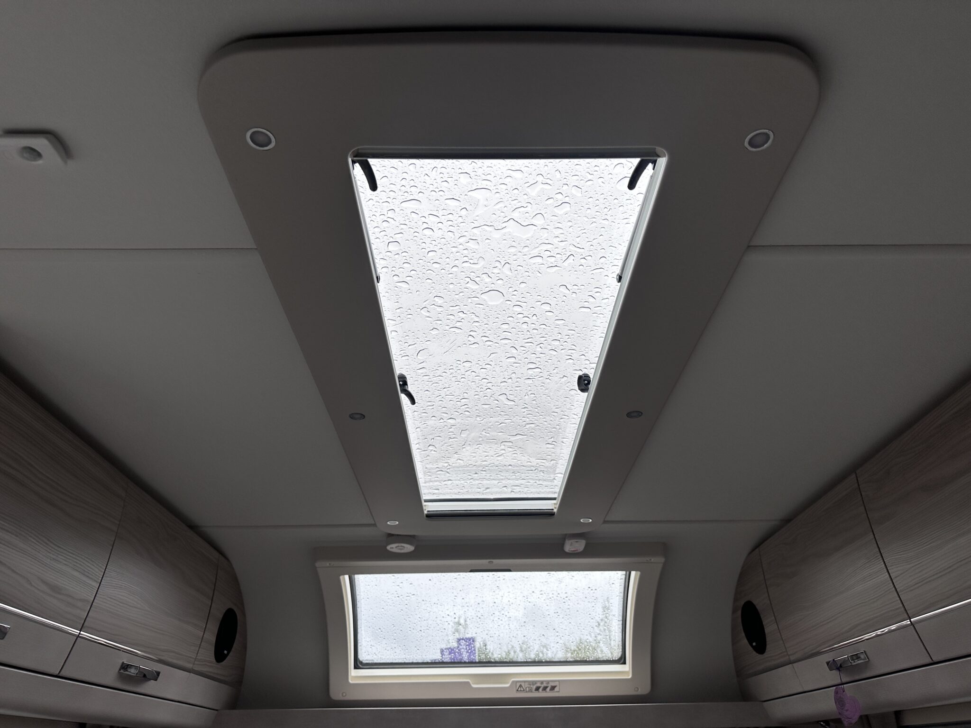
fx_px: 673
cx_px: 486
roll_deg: +0.1
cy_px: 364
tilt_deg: +31.4
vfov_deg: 56.8
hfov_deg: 71.6
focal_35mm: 24
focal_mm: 6.86
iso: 80
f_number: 1.78
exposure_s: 1/393
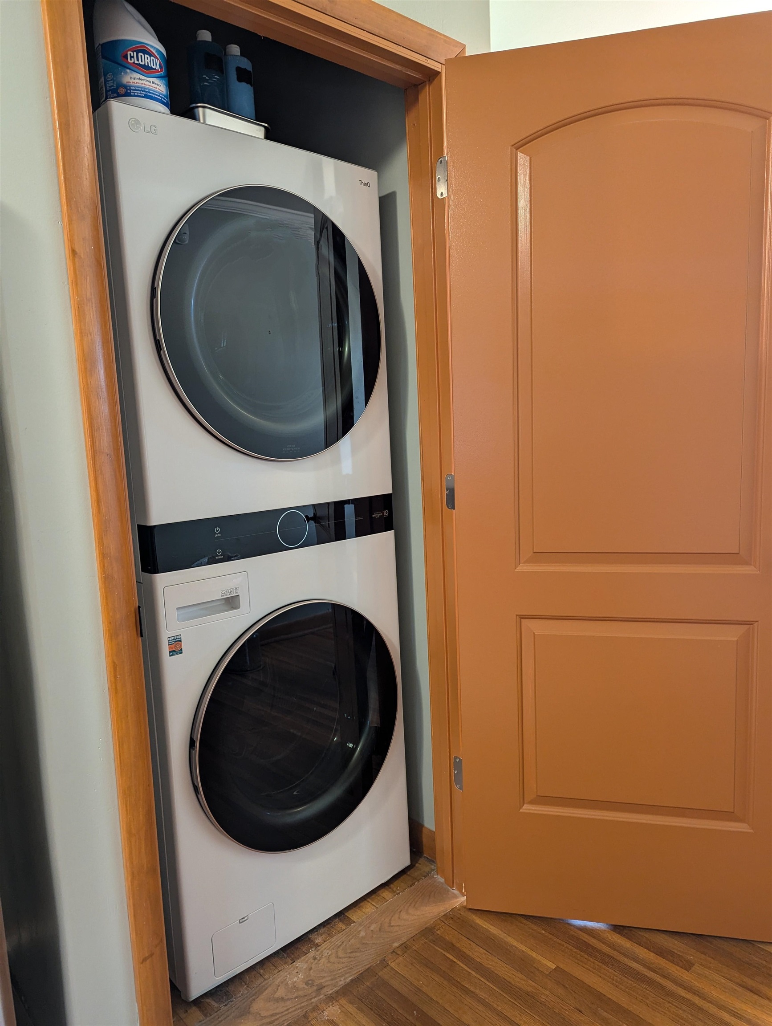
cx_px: 386
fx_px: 712
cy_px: 513
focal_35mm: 24
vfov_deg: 71.5
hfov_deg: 56.9
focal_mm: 6.81
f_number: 1.85
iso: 302
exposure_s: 1/24
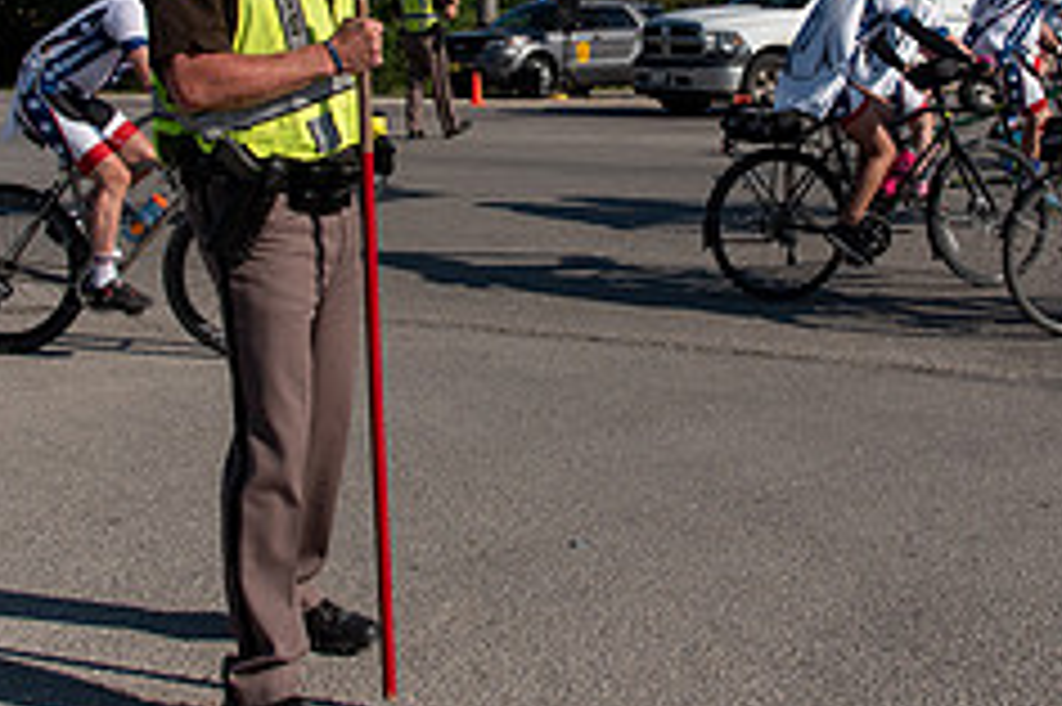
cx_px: 572
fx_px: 1739
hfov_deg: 33.9
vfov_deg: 22.5
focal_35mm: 59
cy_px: 88
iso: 200
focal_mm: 24
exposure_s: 1/1600
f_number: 6.3
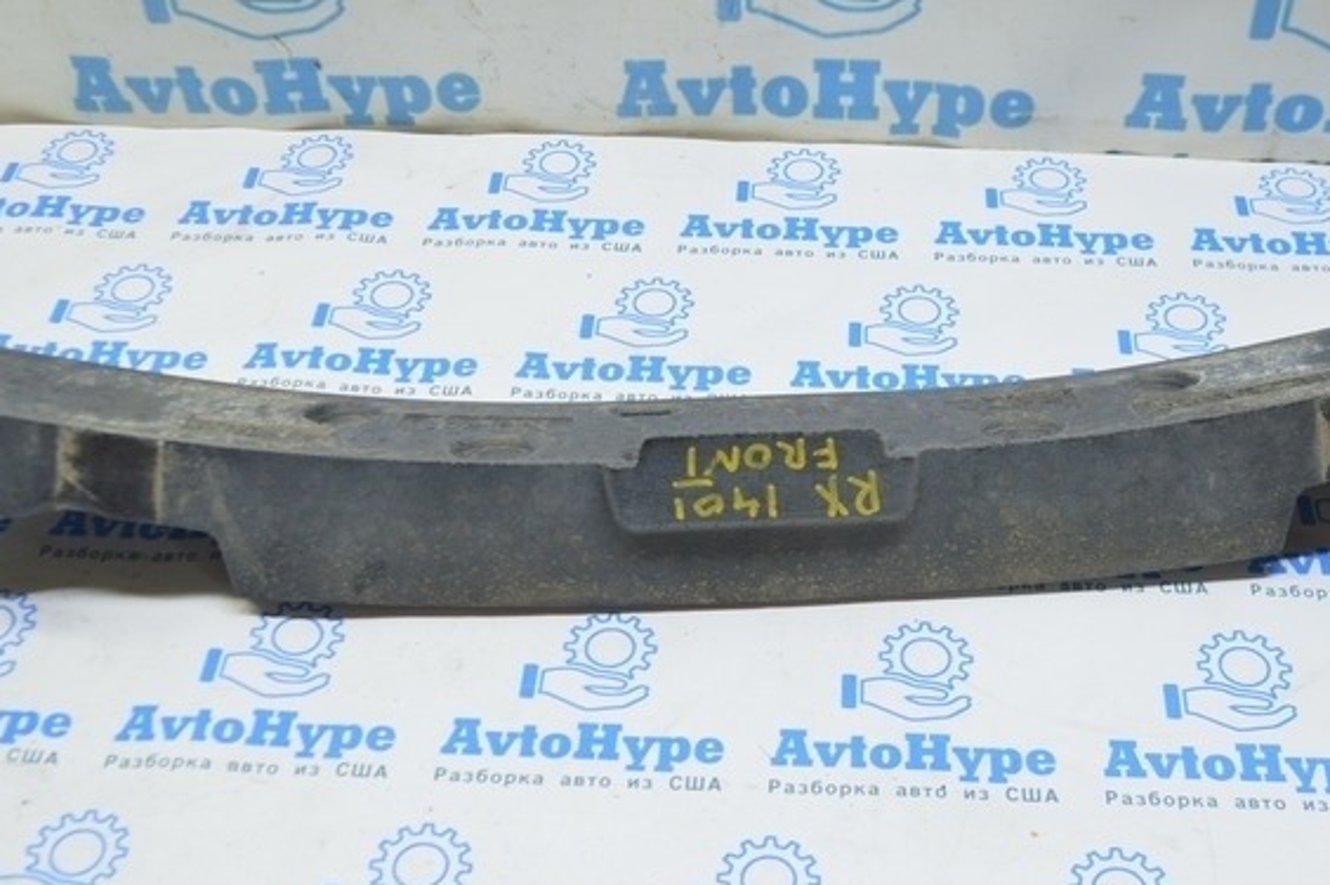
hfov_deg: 40.3
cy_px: 464
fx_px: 1809
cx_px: 736
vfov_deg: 27.5
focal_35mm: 49
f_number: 3.5
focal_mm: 18
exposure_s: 1/40
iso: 400
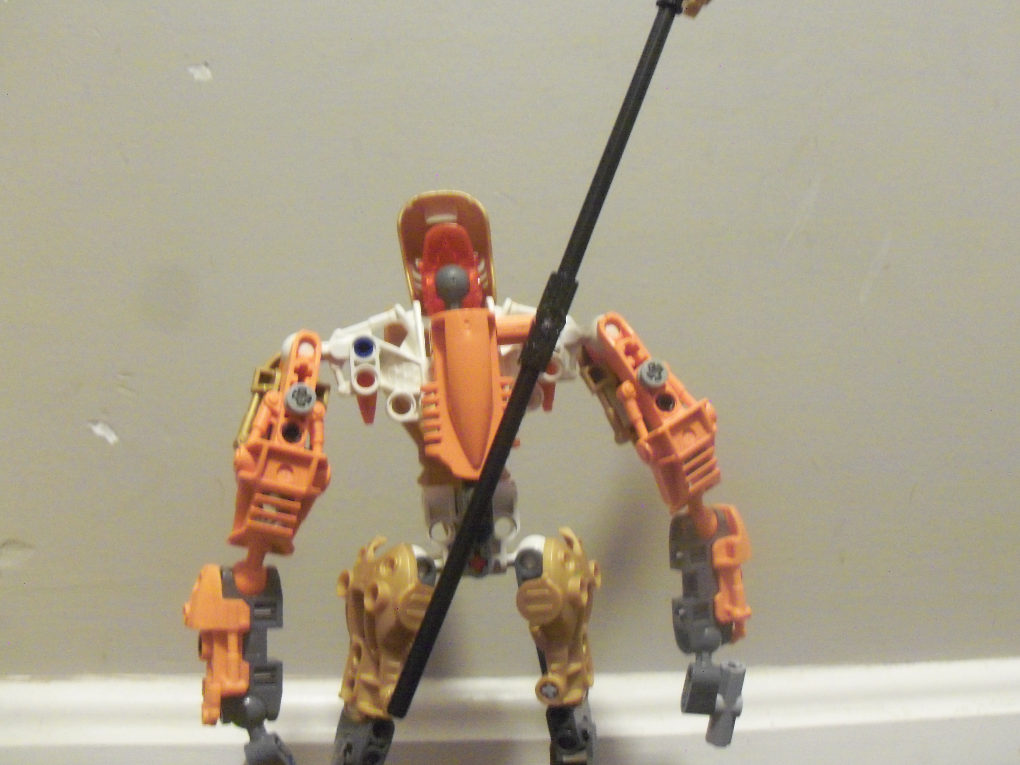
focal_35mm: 38
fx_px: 1120
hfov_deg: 49.0
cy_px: 363
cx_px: 518
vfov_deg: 37.7
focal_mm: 6.3
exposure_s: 1/2
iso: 400
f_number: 3
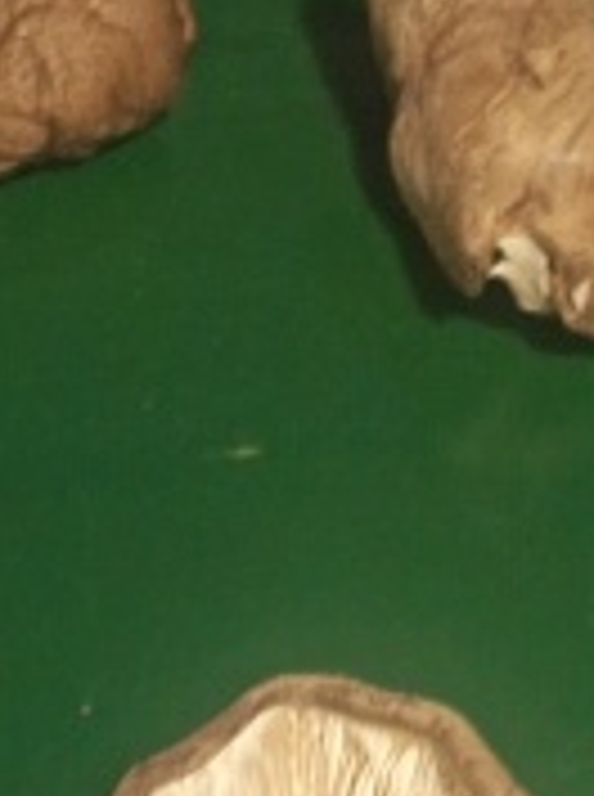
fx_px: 3330
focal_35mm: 145
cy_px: 2098
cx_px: -225
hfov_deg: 10.0
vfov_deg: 10.9
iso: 666
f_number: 1.75
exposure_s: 1/40
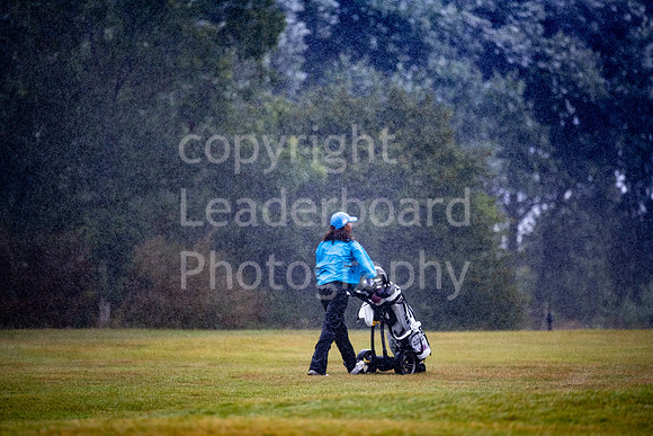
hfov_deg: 6.9
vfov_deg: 4.6
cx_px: 326
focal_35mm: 300
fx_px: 5443
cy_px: 218
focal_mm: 300
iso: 500
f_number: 4
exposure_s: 1/1600
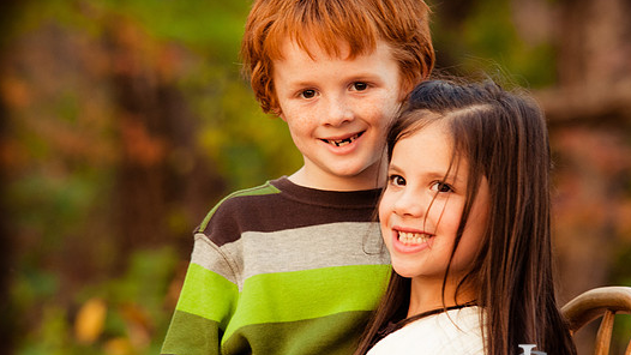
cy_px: 204
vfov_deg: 4.1
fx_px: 4920
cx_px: 341
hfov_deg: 7.3
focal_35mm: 294
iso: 640
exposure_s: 1/125
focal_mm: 170
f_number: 4.5
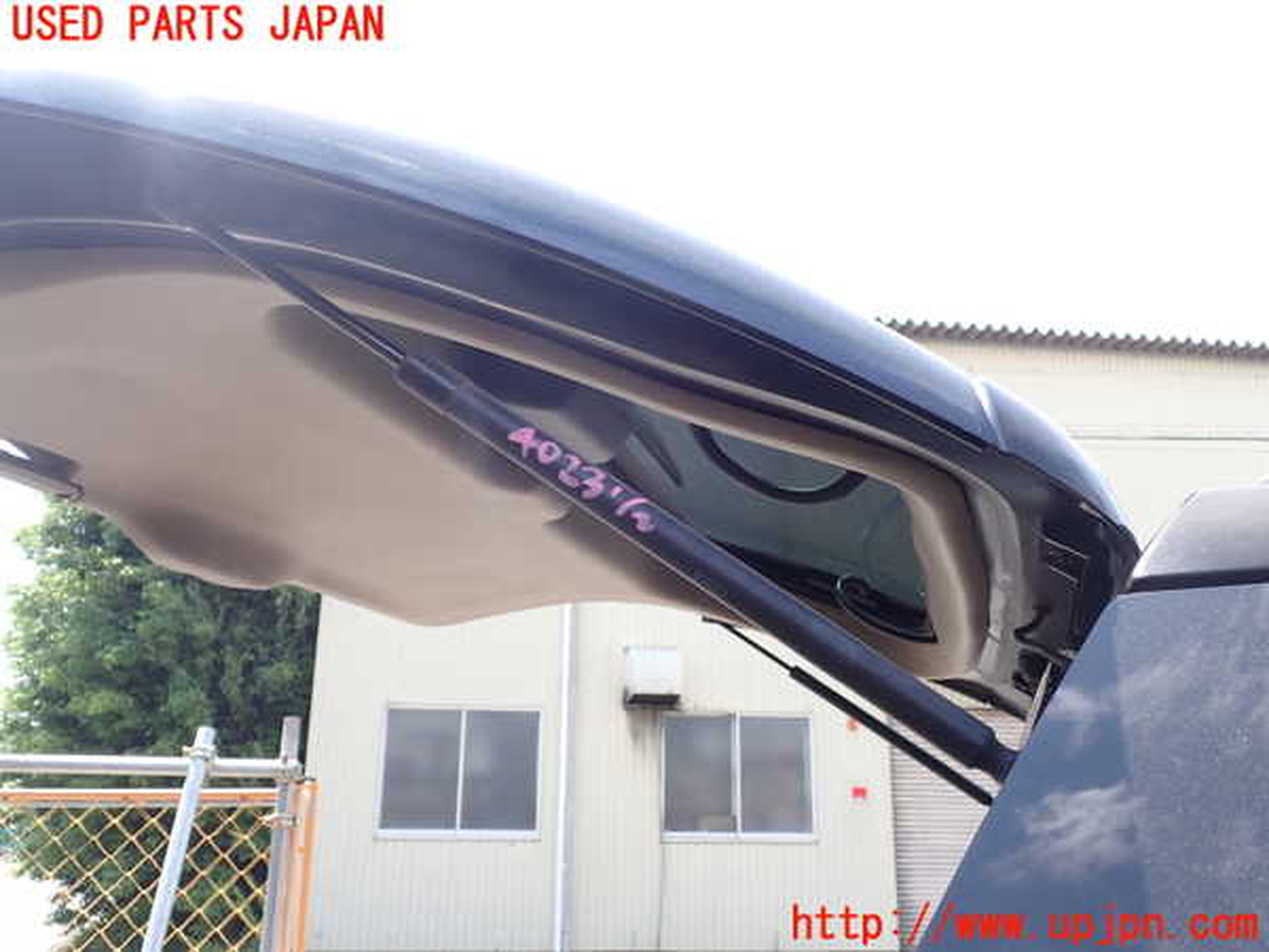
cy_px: 476
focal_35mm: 30
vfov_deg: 46.8
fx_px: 1100
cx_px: 634
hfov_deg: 60.0
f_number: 3.2
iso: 100
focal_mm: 5.4
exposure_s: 1/250
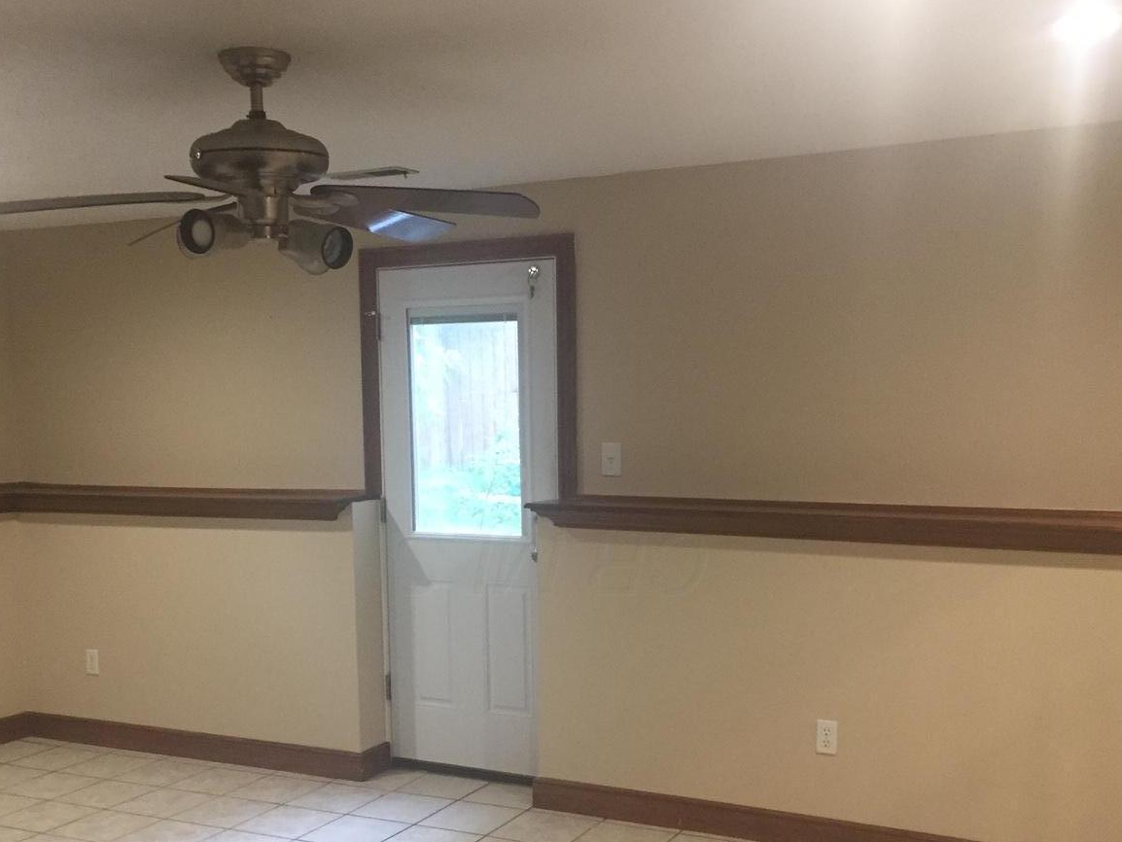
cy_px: 565
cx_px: 551
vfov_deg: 34.8
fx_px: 1329
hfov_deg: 45.8
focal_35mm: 41
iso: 160
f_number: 2.2
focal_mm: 4.15
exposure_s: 1/30
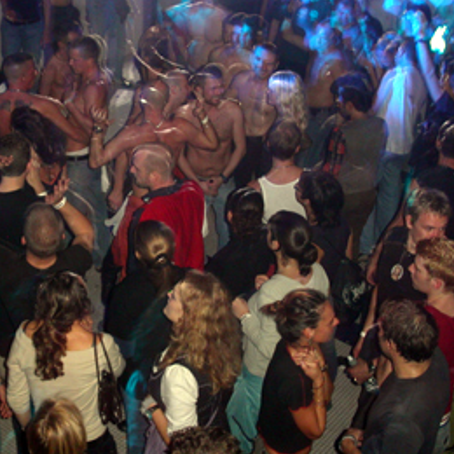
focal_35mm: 52
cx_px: 139
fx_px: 772
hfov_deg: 32.4
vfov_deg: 32.7
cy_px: 194
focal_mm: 7.8
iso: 200
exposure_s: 1
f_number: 2.8
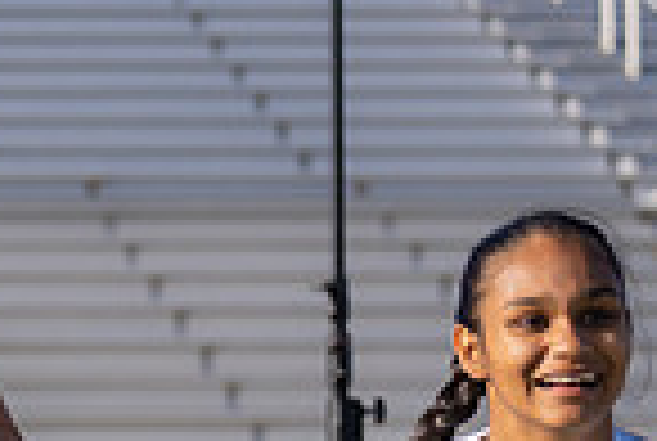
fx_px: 5468
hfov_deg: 6.7
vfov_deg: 4.6
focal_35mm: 299
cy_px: 569
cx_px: -454
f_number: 2.8
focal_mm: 70
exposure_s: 1/3200
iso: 200
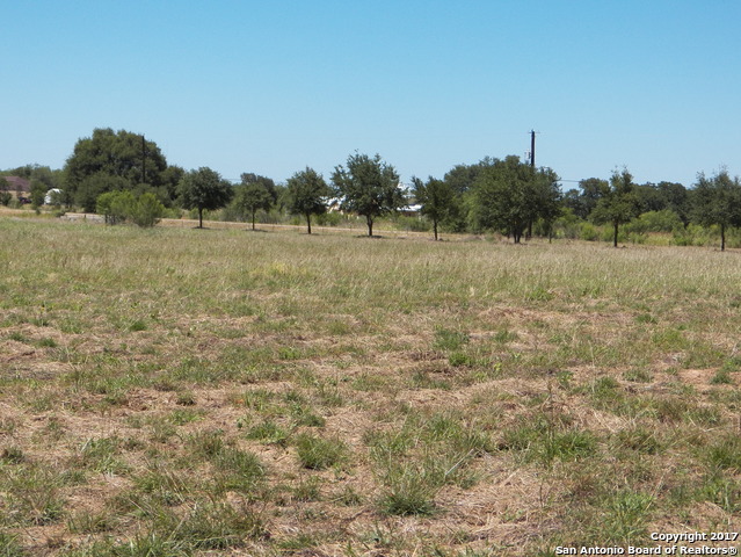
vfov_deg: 19.9
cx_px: 370
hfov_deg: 26.3
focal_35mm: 74
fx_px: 1585
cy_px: 278
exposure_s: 1/1250
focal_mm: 13.2
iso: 125
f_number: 4
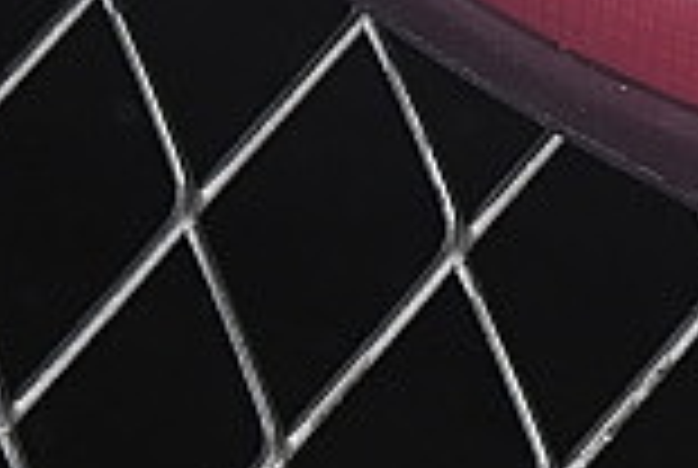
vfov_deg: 2.6
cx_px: 1797
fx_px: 10121
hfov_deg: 3.9
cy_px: -1048
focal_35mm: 521
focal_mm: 50
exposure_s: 1/60
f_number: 6.3
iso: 160
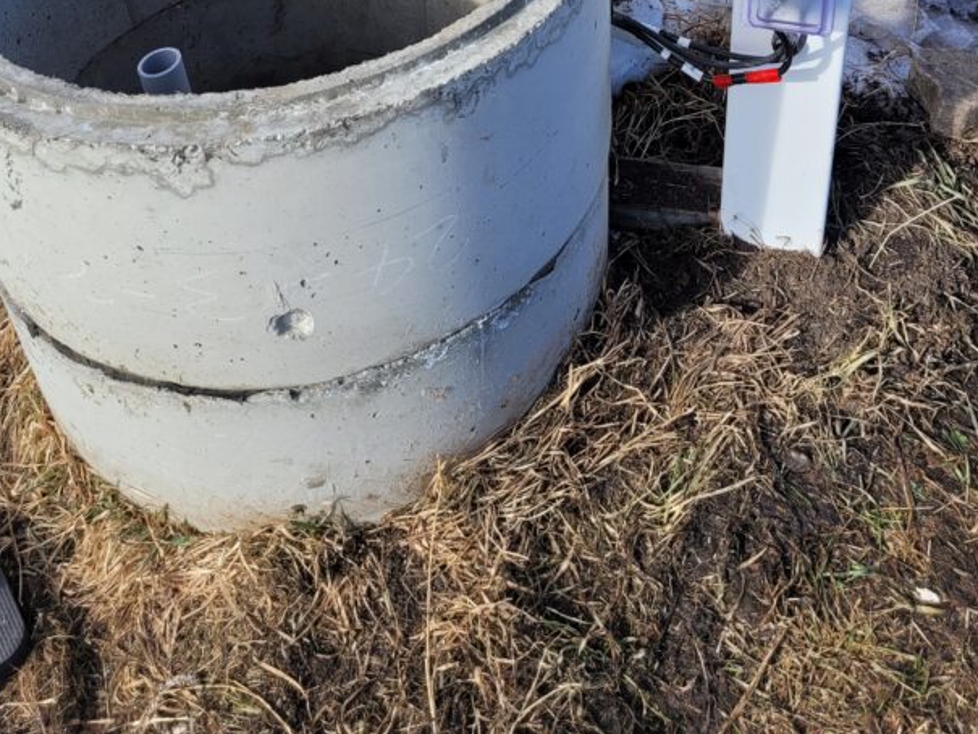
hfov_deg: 42.9
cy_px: -82
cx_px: 545
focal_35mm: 44
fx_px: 1243
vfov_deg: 29.5
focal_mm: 5.4
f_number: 1.8
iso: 40
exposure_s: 1/1453
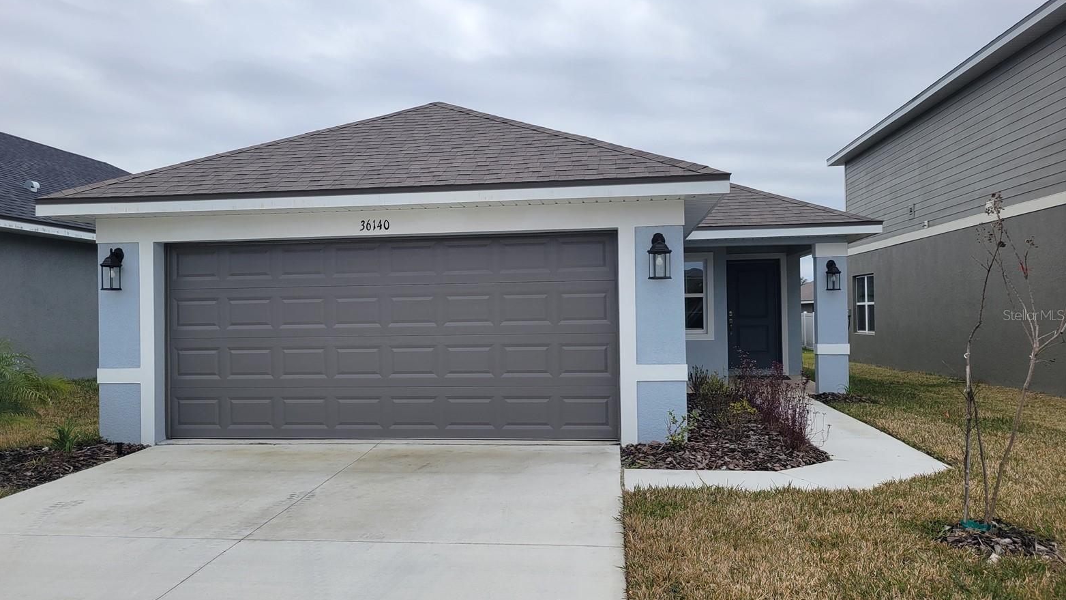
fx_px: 820
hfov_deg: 66.1
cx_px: 522
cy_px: 315
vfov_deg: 40.2
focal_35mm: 29
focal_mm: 5.4
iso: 40
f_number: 1.8
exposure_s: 1/2450
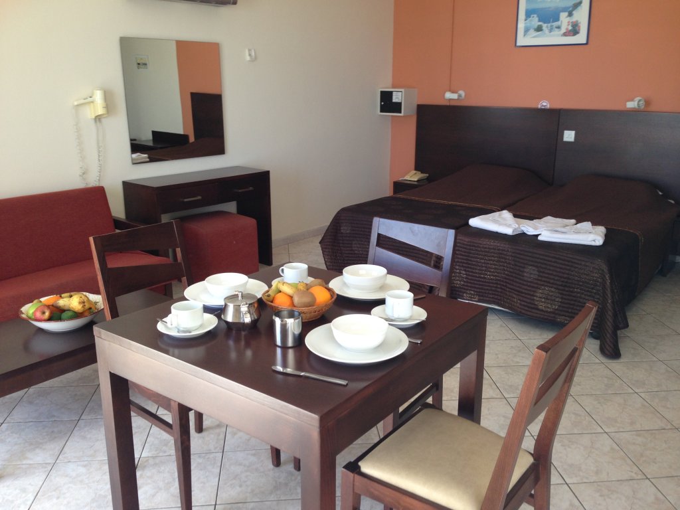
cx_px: 340
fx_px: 648
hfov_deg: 55.4
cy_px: 255
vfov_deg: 42.9
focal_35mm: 33
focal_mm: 4.12
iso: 50
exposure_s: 1/60
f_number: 2.4
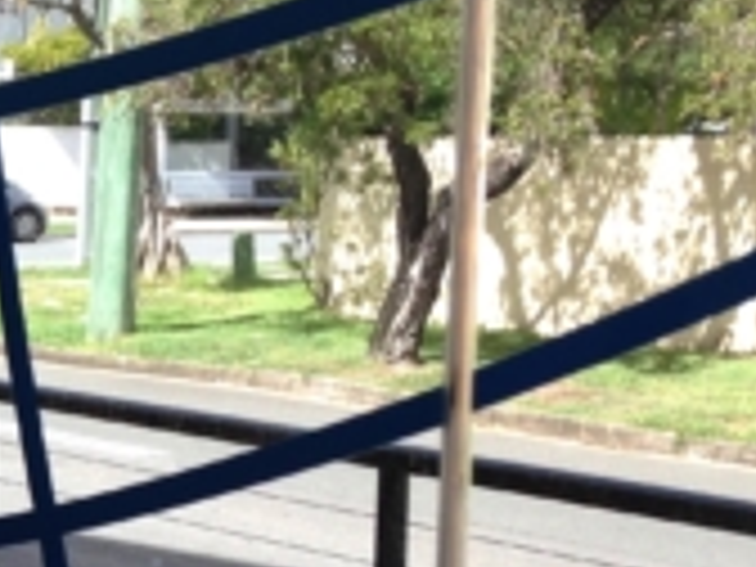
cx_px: -351
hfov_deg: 15.8
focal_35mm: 115
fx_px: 2512
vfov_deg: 12.8
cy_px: 418
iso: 64
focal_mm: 4.12
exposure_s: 1/847
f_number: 2.4
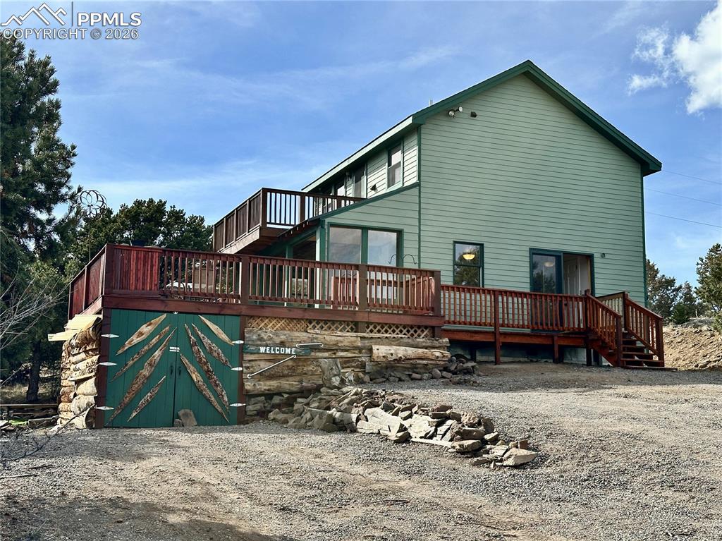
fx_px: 1001
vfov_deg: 30.2
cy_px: 270
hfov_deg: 39.7
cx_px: 361
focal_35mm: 48
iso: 64
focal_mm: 6.86
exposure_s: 1/3472
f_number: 1.78
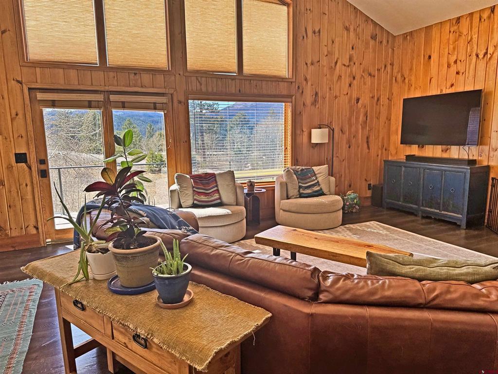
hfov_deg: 71.6
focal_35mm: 24
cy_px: 187
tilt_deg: -9.2
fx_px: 345
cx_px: 249
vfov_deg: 56.8
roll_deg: +0.7
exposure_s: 1/439
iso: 80
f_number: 1.78
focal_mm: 6.76
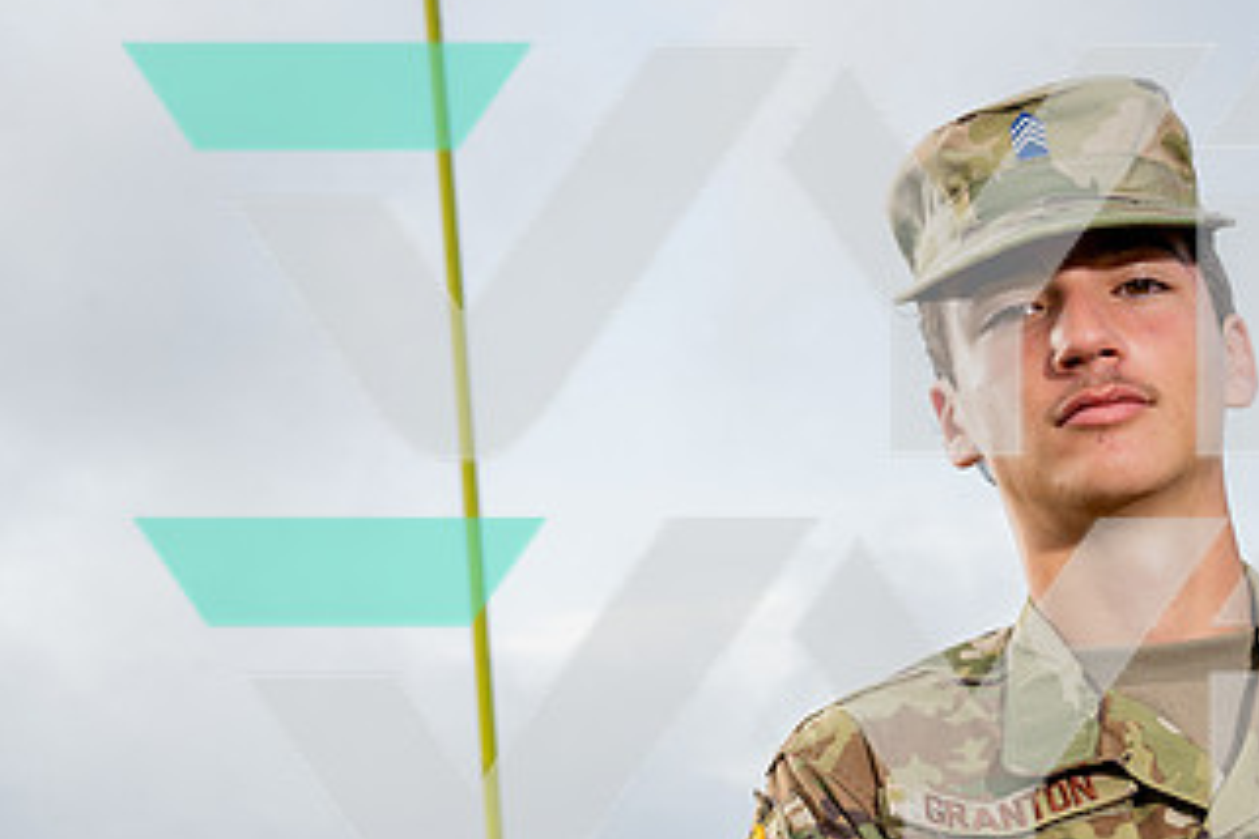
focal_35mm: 85
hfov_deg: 23.3
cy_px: 727
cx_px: 1133
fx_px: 2972
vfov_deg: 15.9
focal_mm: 47
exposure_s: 1/250
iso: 320
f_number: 10
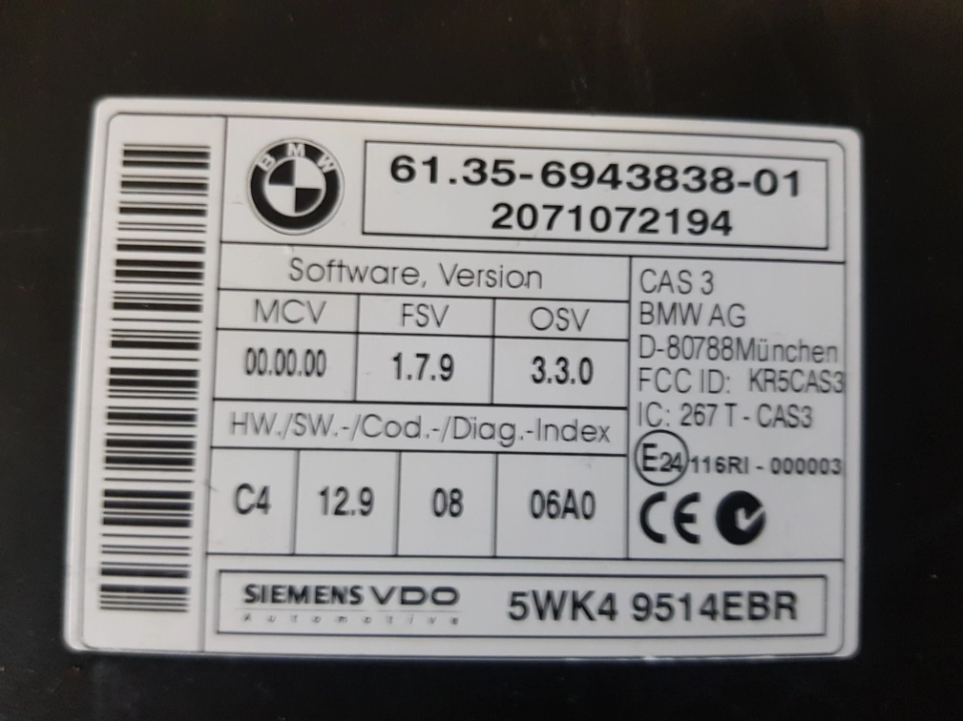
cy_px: 360
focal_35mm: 26
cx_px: 482
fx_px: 723
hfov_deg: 67.3
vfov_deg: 53.0
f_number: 1.7
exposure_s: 1/10
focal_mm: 4.2
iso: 200
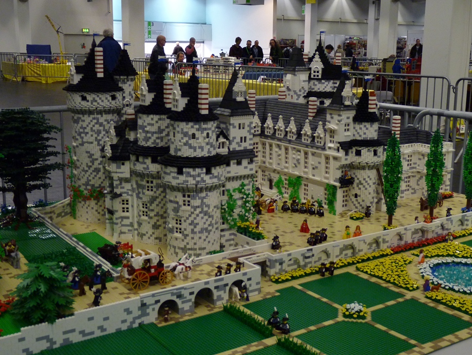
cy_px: 166
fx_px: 627
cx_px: 241
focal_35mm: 46
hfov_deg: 41.2
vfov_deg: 31.5
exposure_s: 1/30
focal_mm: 7.1
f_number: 3
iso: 320
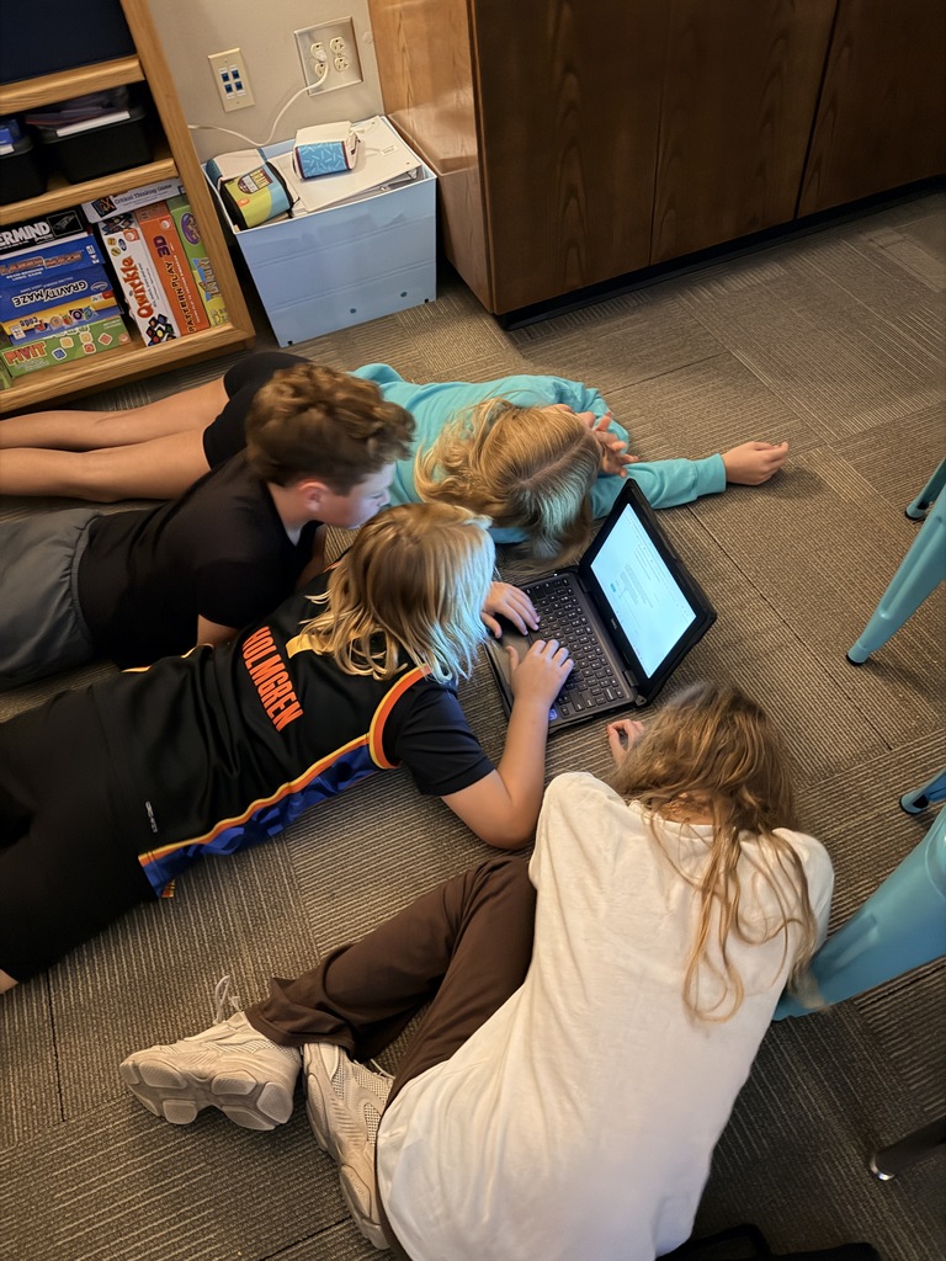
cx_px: 473
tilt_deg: -52.3
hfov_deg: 56.8
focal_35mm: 24
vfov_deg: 71.6
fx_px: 875
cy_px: 630
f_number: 1.78
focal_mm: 6.76
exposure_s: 1/20
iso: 1600
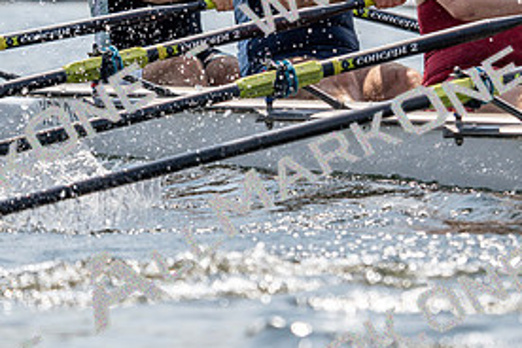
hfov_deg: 2.9
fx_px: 10294
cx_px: 473
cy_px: 41
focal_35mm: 710
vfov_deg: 1.9
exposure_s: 1/1600
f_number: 6.3
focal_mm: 338
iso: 200
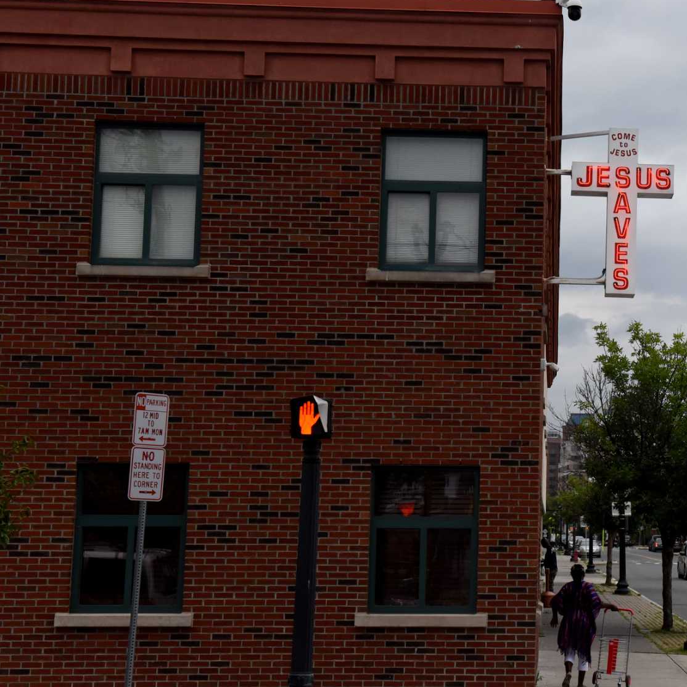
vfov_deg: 23.1
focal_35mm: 75
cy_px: 330
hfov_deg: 22.5
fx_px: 1684
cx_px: 612
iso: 2800
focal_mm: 48
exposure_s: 1/4000
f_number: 7.1
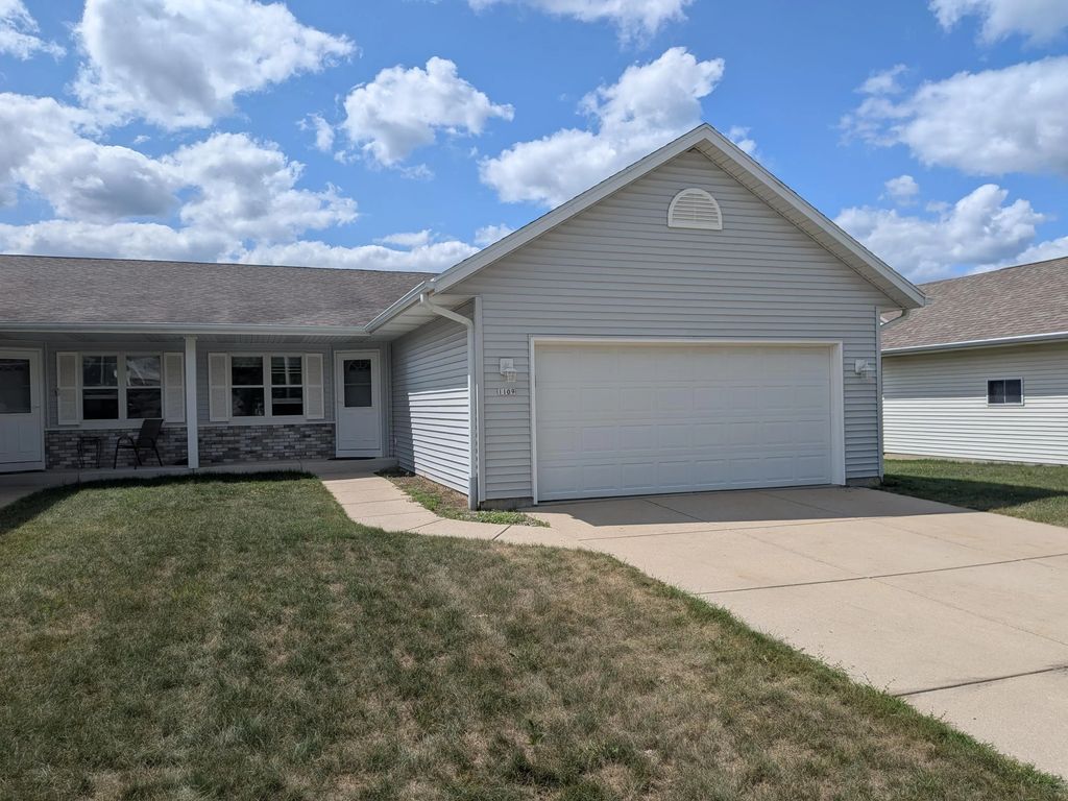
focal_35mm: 24
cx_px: 534
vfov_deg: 56.8
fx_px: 740
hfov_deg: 71.6
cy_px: 400
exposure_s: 1/2551
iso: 26
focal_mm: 4.53
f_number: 1.7
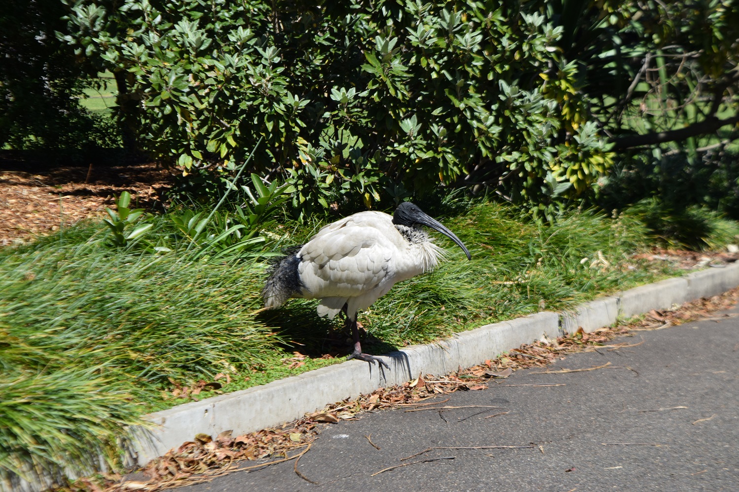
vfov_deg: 16.6
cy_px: 246
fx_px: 1693
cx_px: 370
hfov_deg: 24.6
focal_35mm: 82
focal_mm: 55
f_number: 10
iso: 200
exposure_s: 1/400
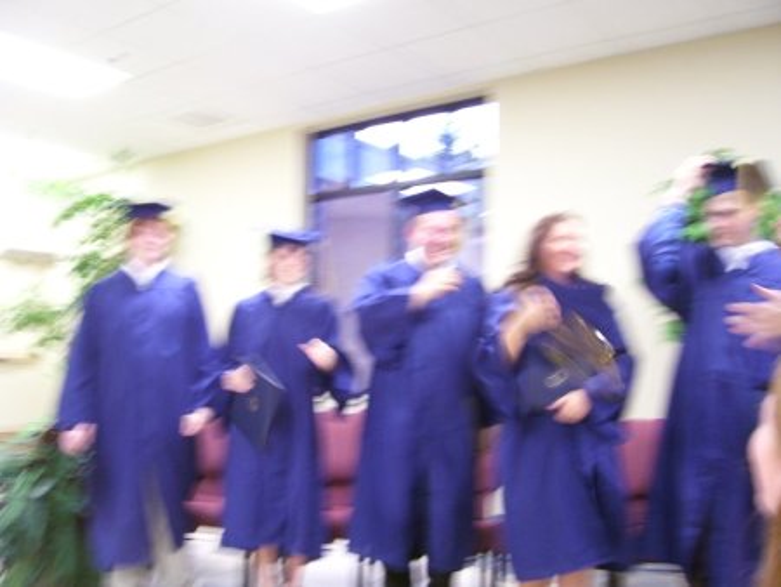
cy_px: 294
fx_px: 768
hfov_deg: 53.9
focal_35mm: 34
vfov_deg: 41.8
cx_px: 390
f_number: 2.7
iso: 160
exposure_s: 1/8
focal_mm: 5.6
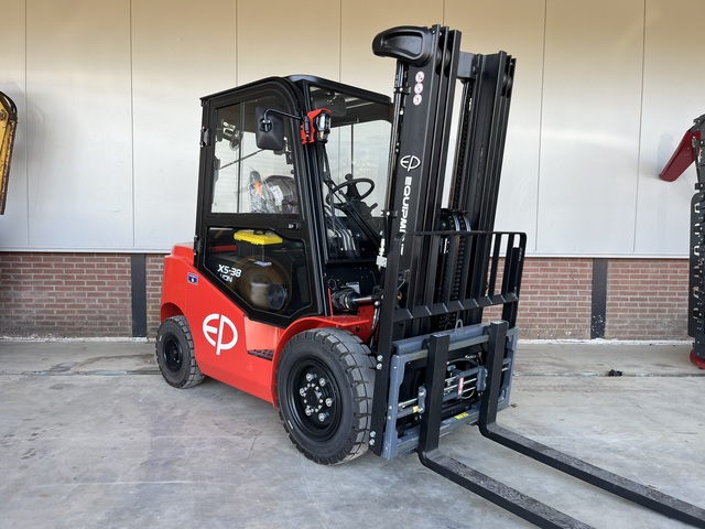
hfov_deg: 67.3
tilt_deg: -3.2
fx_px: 530
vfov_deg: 53.1
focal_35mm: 26
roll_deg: -0.6
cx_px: 352
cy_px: 264
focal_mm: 5.1
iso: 32
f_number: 1.6
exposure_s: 1/138
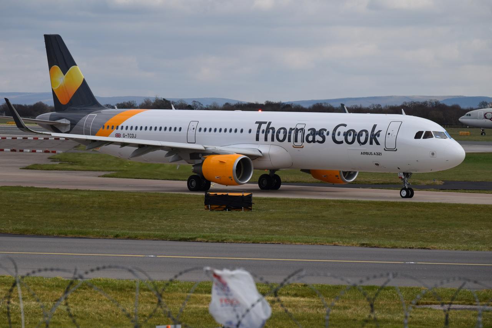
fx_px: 2562
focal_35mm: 188
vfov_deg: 7.3
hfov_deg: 11.0
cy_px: 164
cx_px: 246
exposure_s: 1/800
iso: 200
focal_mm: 125
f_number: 7.1
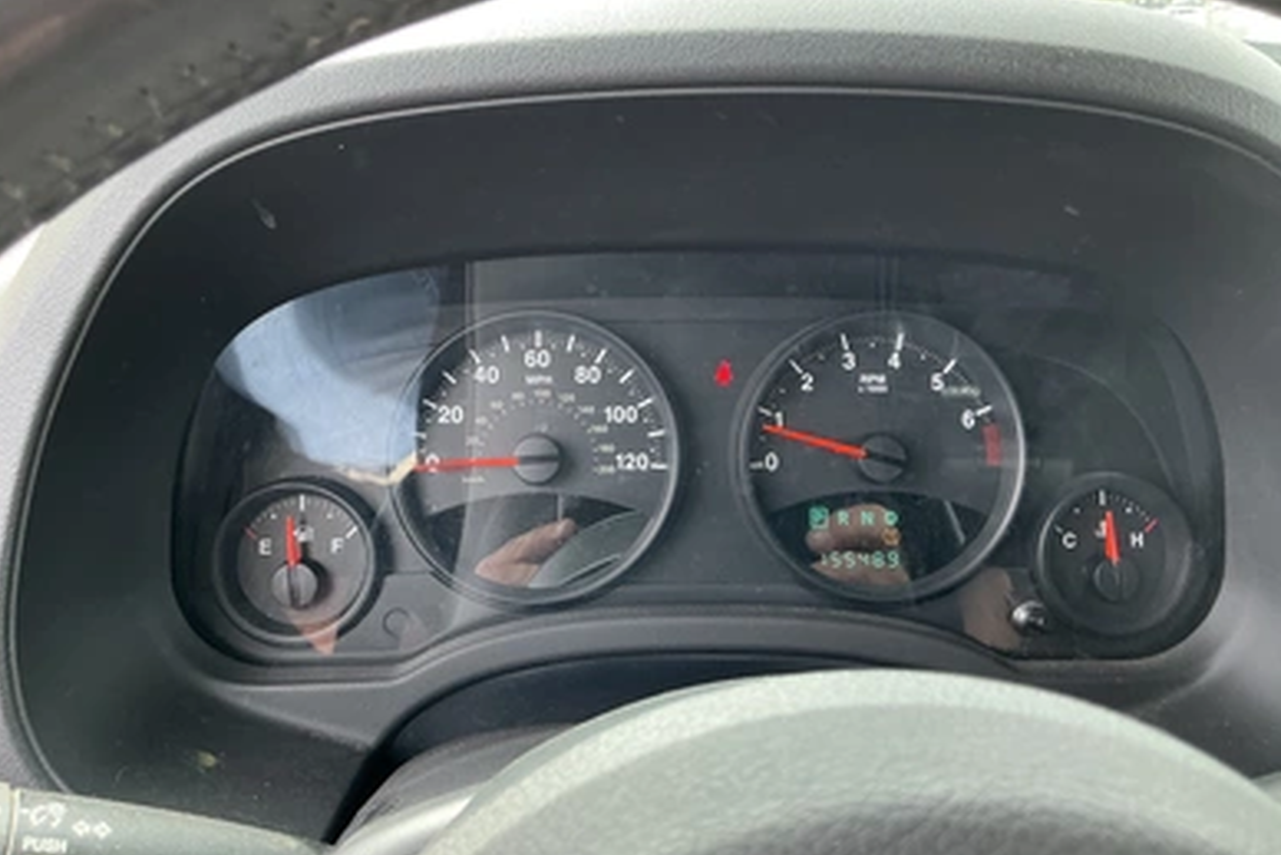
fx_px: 1068
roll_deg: +0.6
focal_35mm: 30
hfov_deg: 61.9
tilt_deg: -19.2
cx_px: 637
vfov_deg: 43.6
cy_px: 399
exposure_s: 1/122
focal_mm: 3
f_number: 1.8
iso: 40
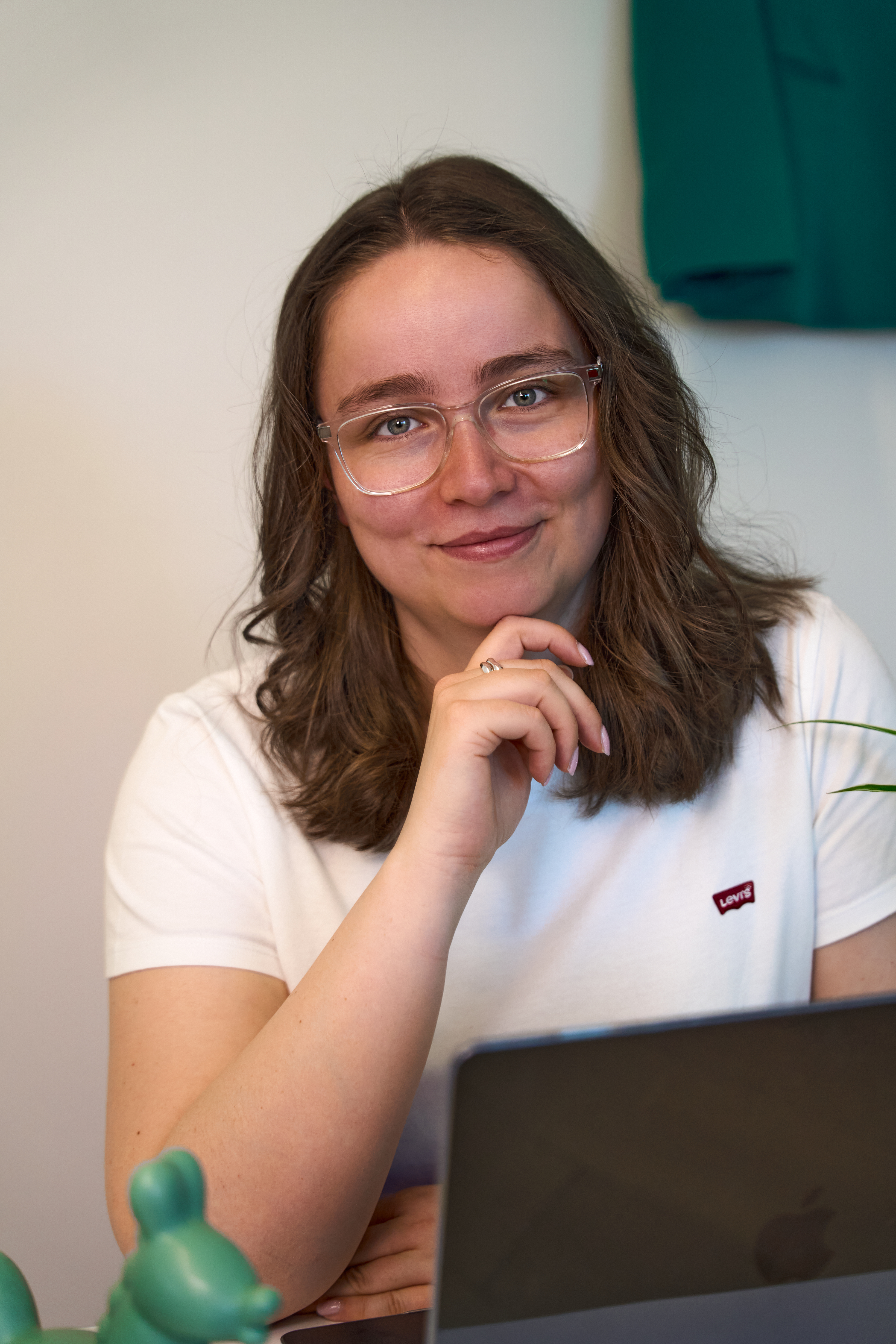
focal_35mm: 61
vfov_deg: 32.9
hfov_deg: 22.3
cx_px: 448
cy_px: 672
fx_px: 2277
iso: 1250
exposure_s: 1/400
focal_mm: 61
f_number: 2.8
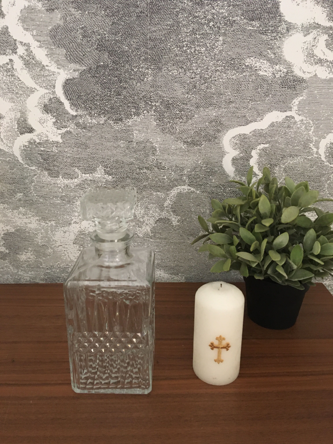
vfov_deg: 61.7
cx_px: 166
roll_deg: -1.6
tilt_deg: -21.2
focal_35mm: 29
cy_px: 222
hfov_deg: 48.2
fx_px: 372
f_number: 2.2
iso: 400
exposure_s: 1/17
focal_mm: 4.15
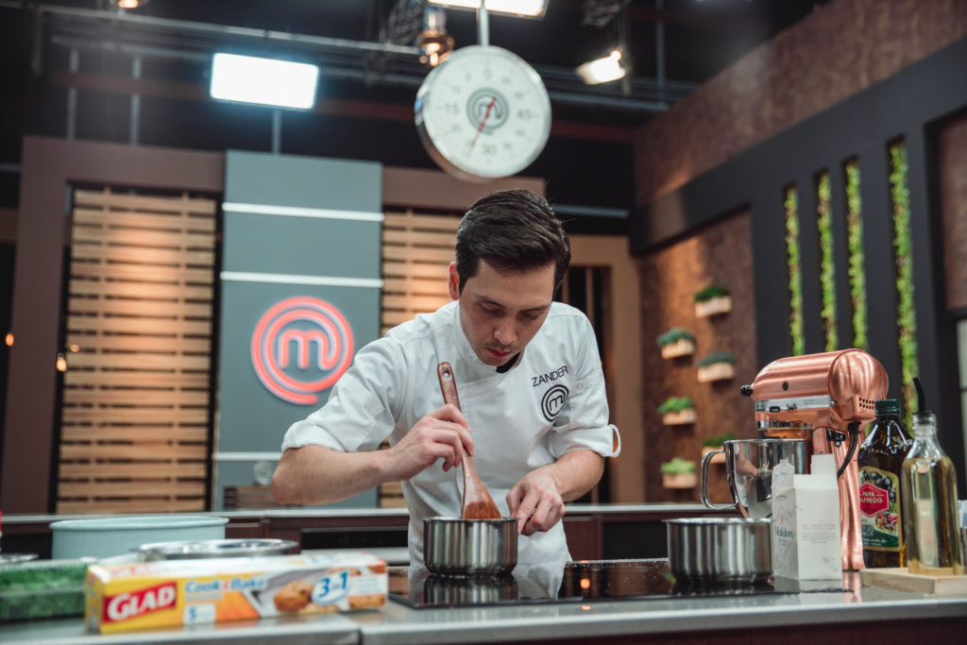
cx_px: 484
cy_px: 322
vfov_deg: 31.9
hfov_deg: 46.4
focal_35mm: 42
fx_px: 1128
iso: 400
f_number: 2.8
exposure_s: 1/125
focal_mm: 42
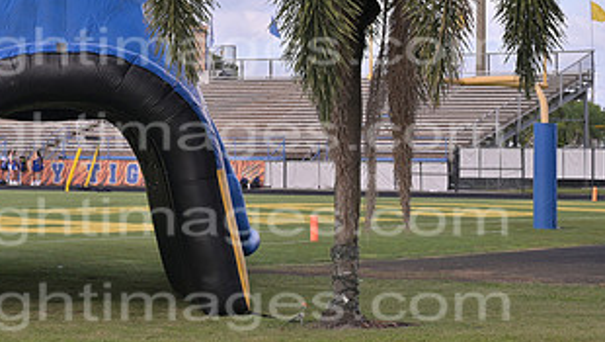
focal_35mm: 137
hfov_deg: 15.5
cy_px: 94
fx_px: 2200
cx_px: 68
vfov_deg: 8.9
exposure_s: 1/250
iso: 125
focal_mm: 70
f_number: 8
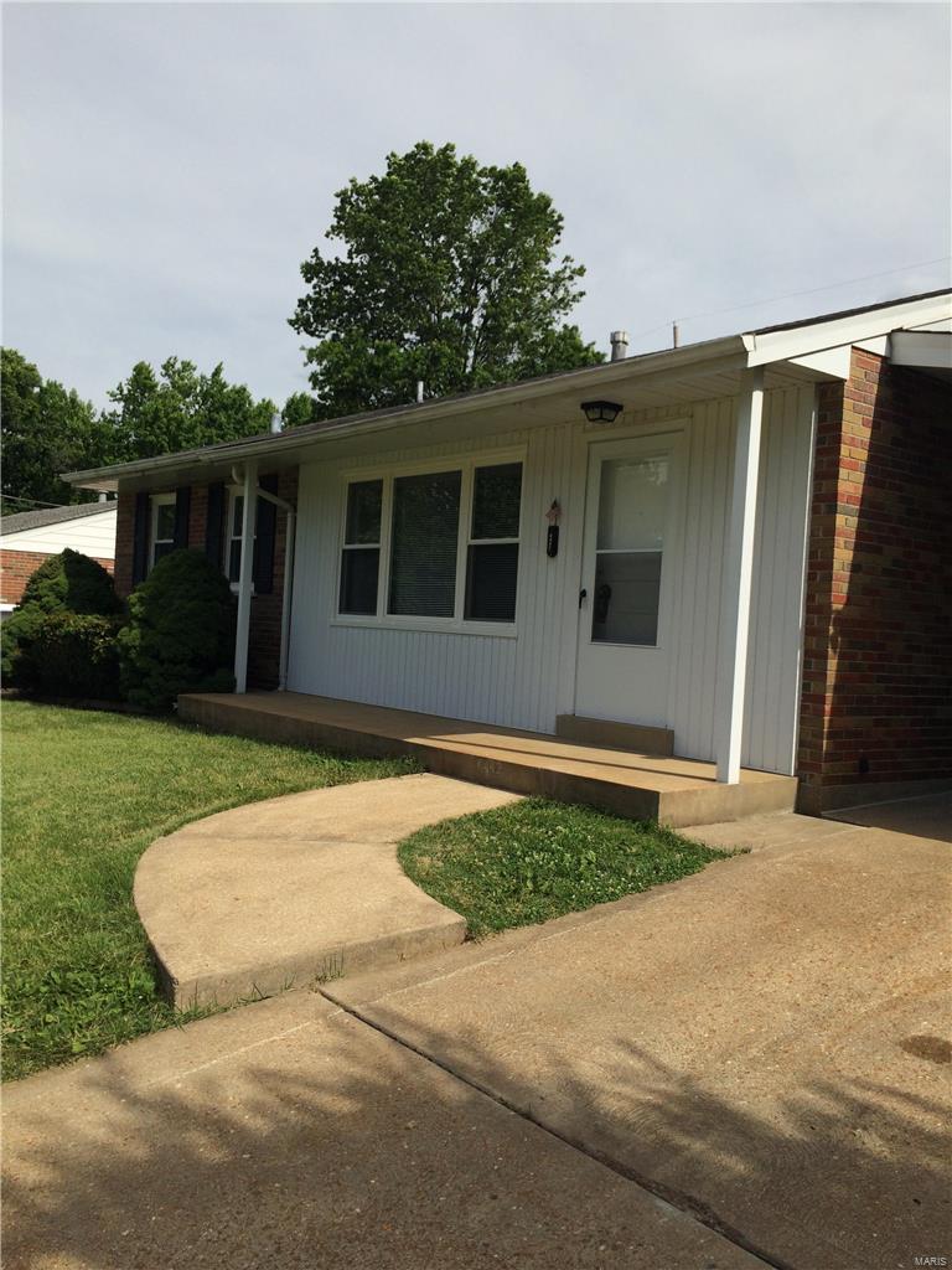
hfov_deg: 48.2
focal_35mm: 29
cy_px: 635
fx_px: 1063
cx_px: 476
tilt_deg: -0.2
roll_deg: -5.1
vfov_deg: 61.7
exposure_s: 1/2740
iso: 32
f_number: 2.2
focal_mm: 4.15
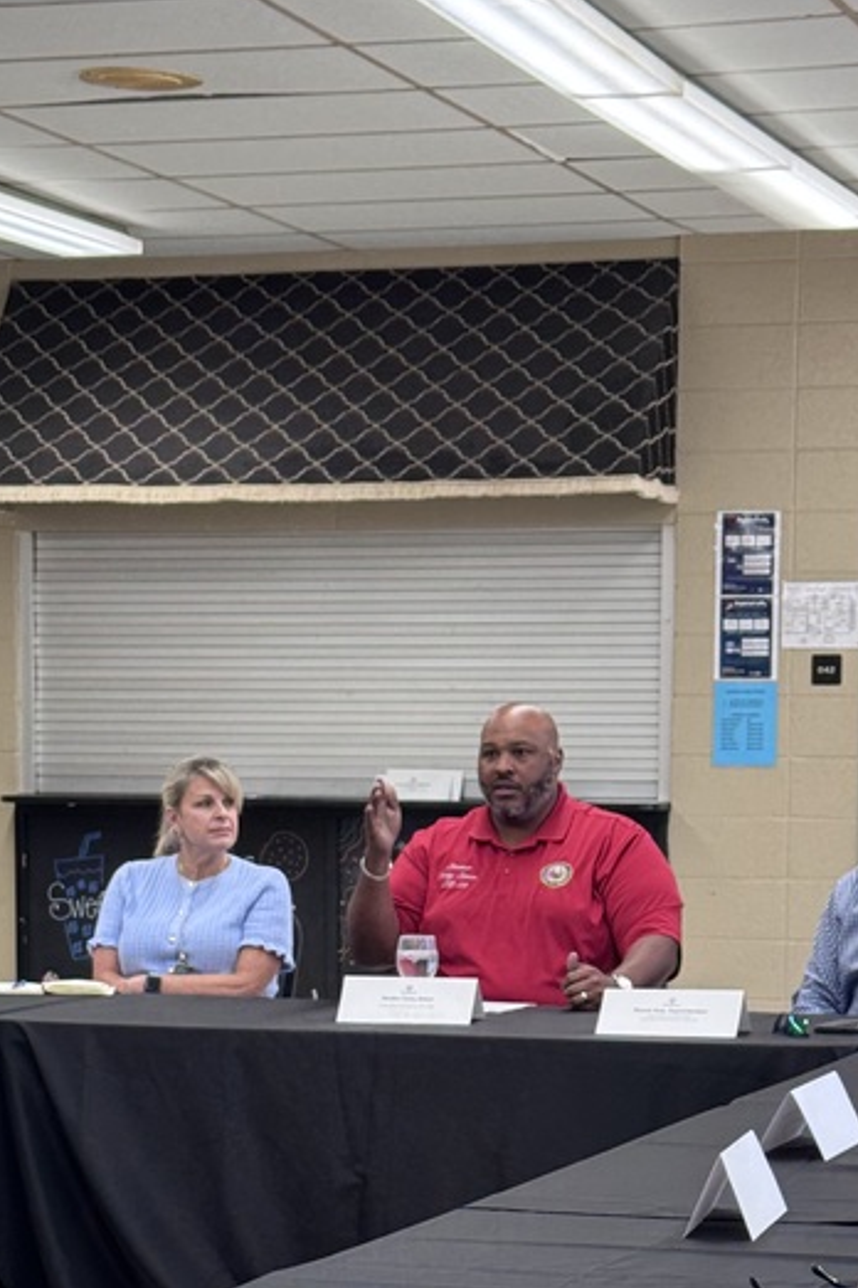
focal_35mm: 98
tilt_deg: -7.0
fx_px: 3503
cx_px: 394
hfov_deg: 14.0
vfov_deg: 20.5
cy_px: 1093
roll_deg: +0.1
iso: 64
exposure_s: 1/60
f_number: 1.78
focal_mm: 6.76
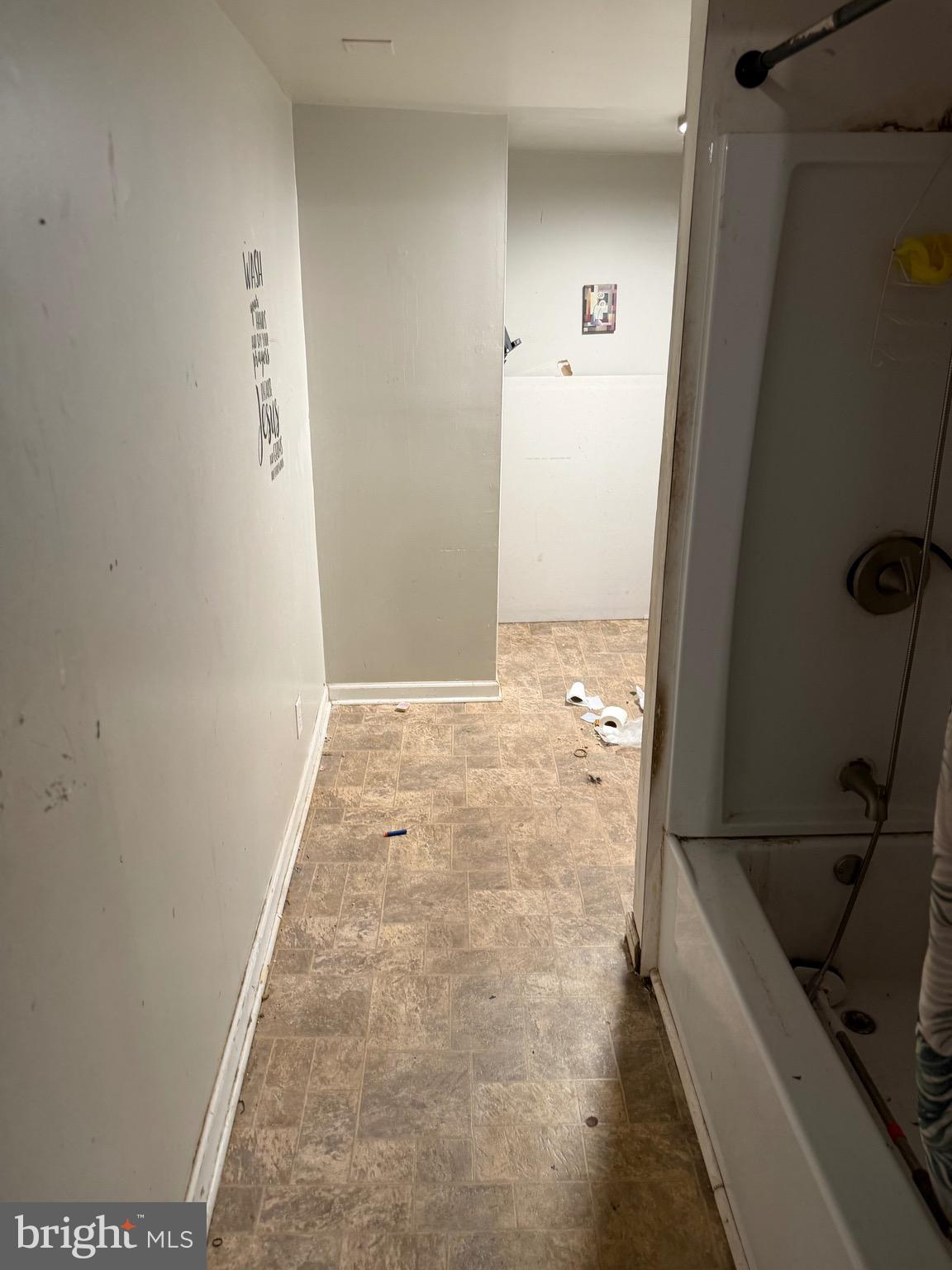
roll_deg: -0.6
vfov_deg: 71.6
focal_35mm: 24
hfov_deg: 56.8
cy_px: 635
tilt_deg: -17.7
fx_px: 880
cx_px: 476
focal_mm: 6.76
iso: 250
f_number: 1.78
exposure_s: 1/60
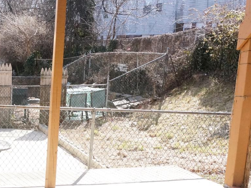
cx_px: 12
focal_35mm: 61
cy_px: 105
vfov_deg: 24.0
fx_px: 442
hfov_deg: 29.9
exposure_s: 1/1600
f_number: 9
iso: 3200
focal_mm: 16
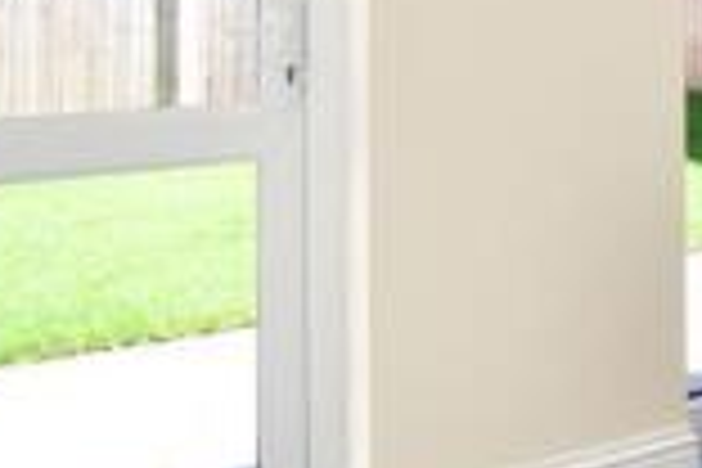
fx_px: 1228
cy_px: -92
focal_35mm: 63
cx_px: 1120
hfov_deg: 23.6
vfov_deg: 20.2
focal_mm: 10
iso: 400
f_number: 7.1
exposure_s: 1/80
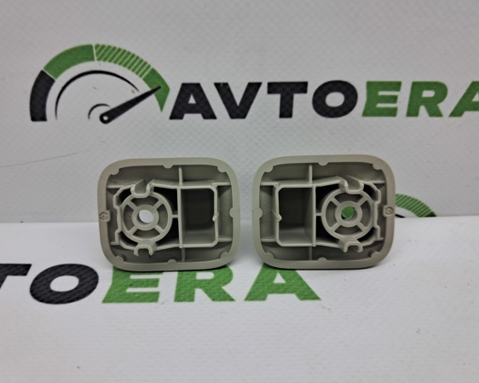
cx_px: 230
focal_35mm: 30
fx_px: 425
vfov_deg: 48.5
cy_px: 185
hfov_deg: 58.8
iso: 50
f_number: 1.8
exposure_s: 1/100
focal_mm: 4
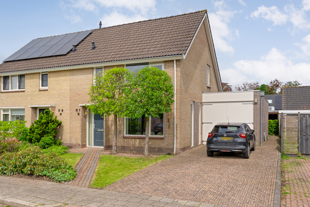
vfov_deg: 45.0
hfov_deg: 63.7
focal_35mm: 29
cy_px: 104
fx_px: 250
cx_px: 155
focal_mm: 19.5
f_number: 8
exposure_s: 1/1600
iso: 1000
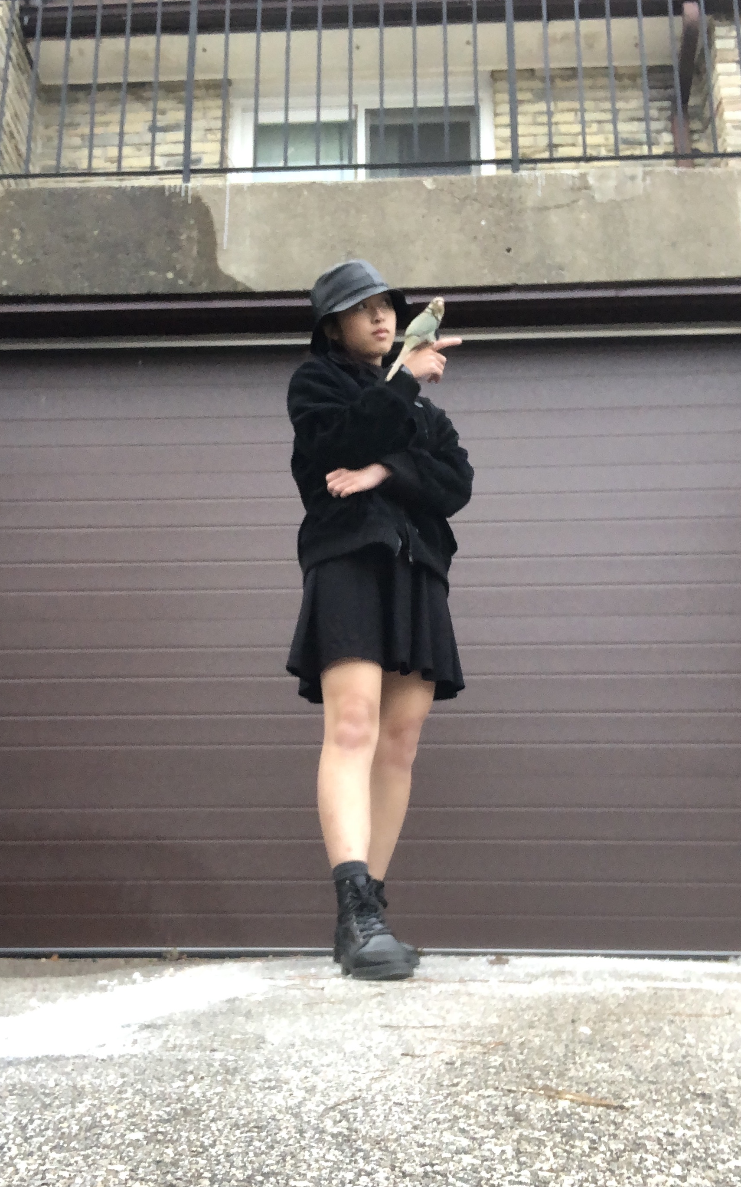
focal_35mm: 34
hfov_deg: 37.3
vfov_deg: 56.7
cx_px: 378
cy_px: 593
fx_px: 1099
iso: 200
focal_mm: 2.87
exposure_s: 1/60
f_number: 2.2
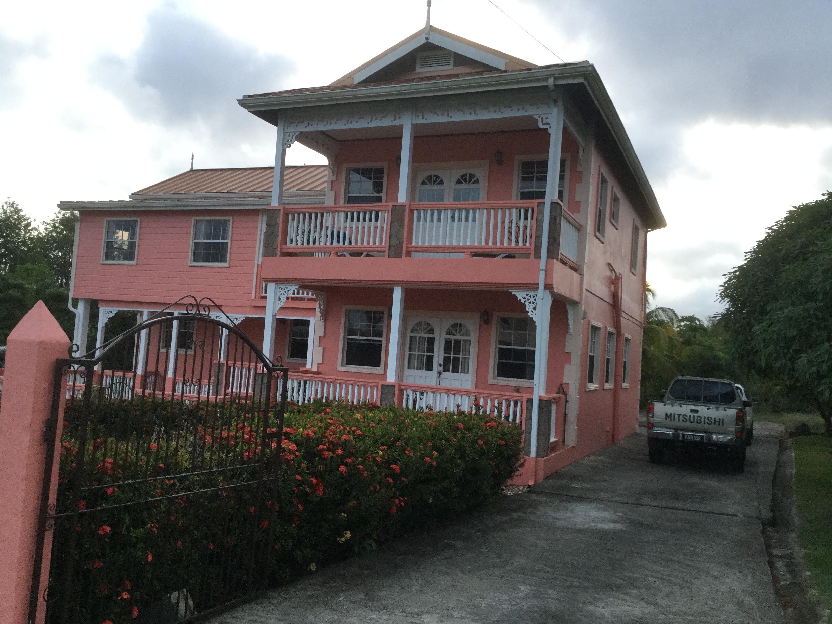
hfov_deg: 58.4
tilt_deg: +4.3
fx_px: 745
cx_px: 416
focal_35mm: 31
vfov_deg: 45.4
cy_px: 312
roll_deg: -4.7
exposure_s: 1/33
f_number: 2.4
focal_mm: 3.3
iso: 40
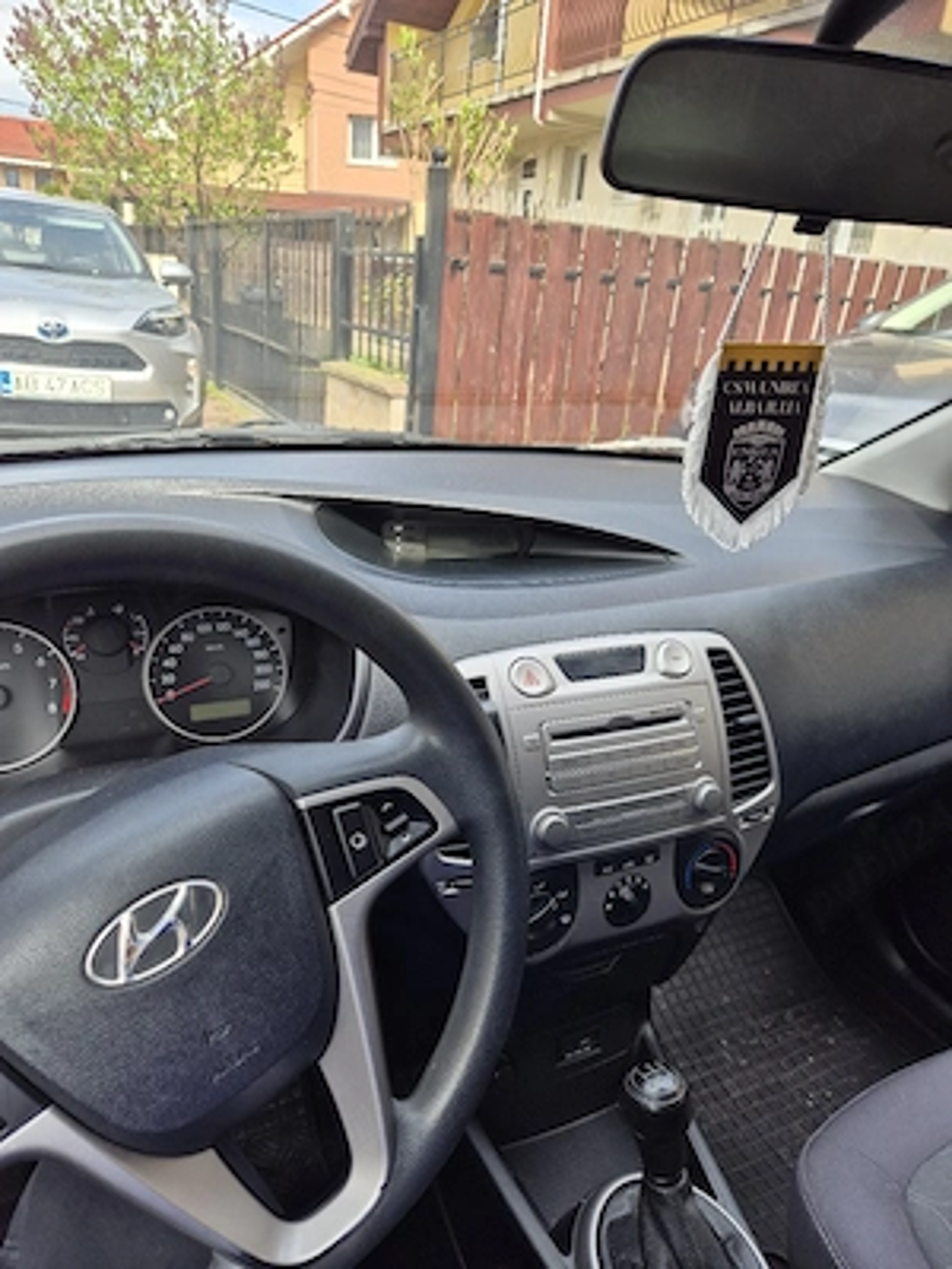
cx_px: 476
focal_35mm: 23
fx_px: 843
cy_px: 634
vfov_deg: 73.9
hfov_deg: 58.9
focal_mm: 5.4
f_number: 1.8
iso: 25
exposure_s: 1/357
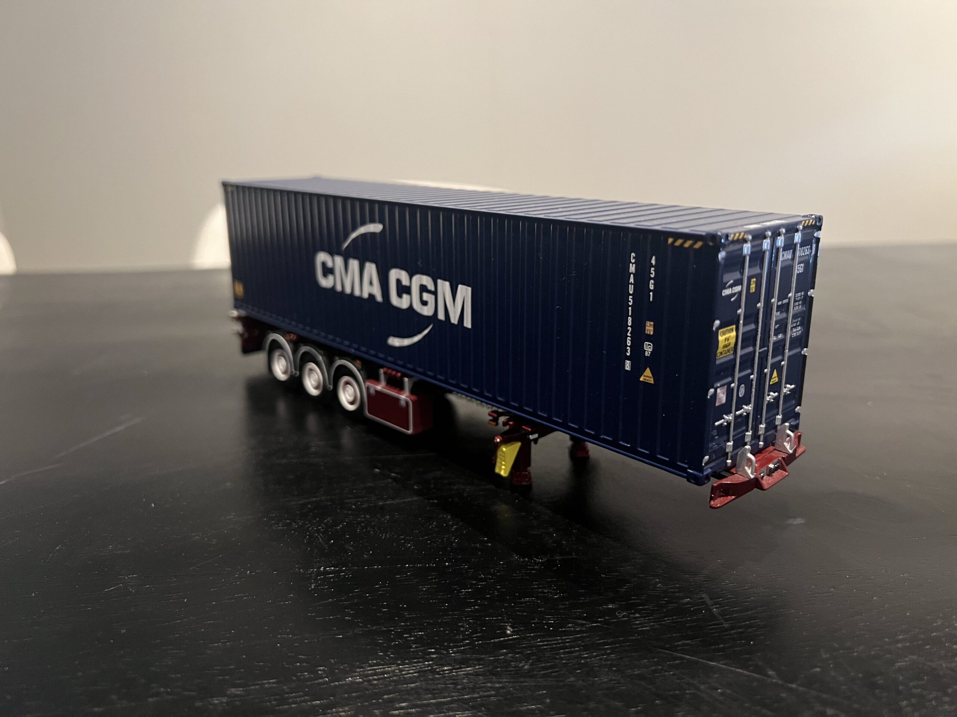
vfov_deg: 53.1
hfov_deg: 67.3
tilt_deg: -16.4
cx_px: 478
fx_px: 719
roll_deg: +1.5
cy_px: 358
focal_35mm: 26
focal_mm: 5.7
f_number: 1.5
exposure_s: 1/32
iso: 640
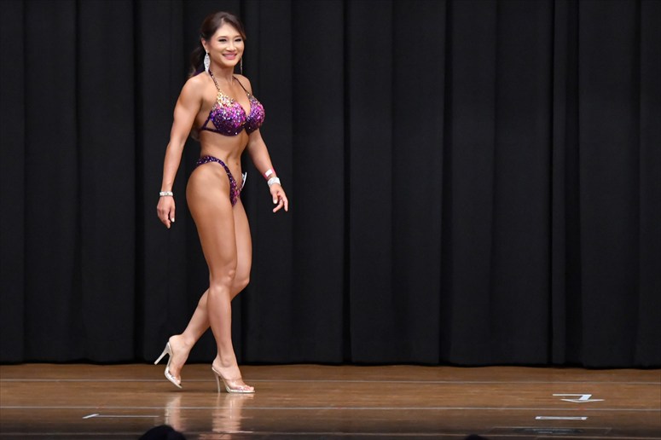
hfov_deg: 8.1
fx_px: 4680
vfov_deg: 5.4
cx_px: 330
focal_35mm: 255
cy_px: 220
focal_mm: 170
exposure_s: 1/400
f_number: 5.6
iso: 8000
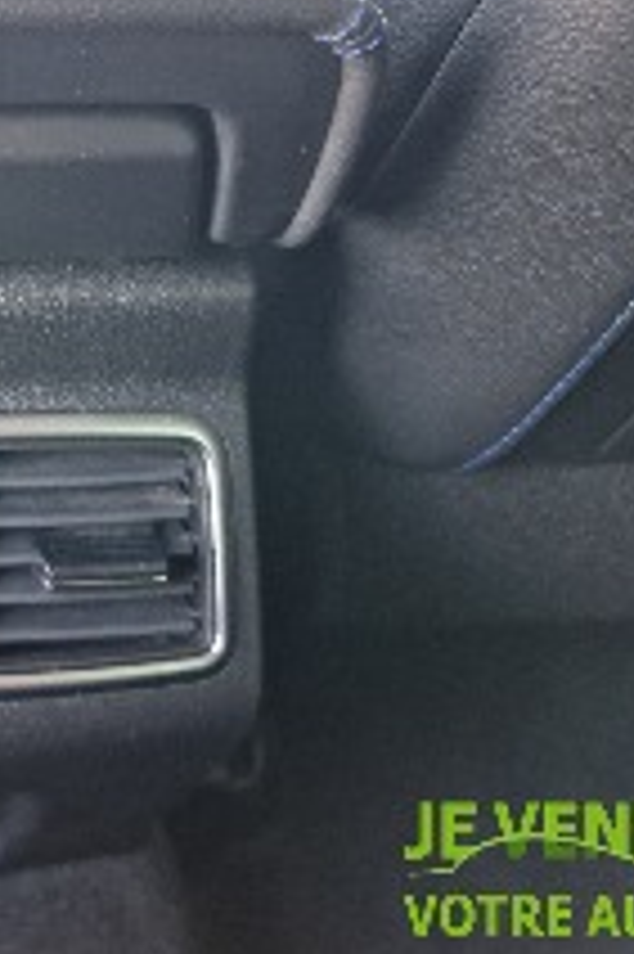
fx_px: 1244
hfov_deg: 24.9
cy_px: 270
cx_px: -184
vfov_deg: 41.0
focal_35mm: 47
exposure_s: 1/100
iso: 500
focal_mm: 5.54
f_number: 1.8
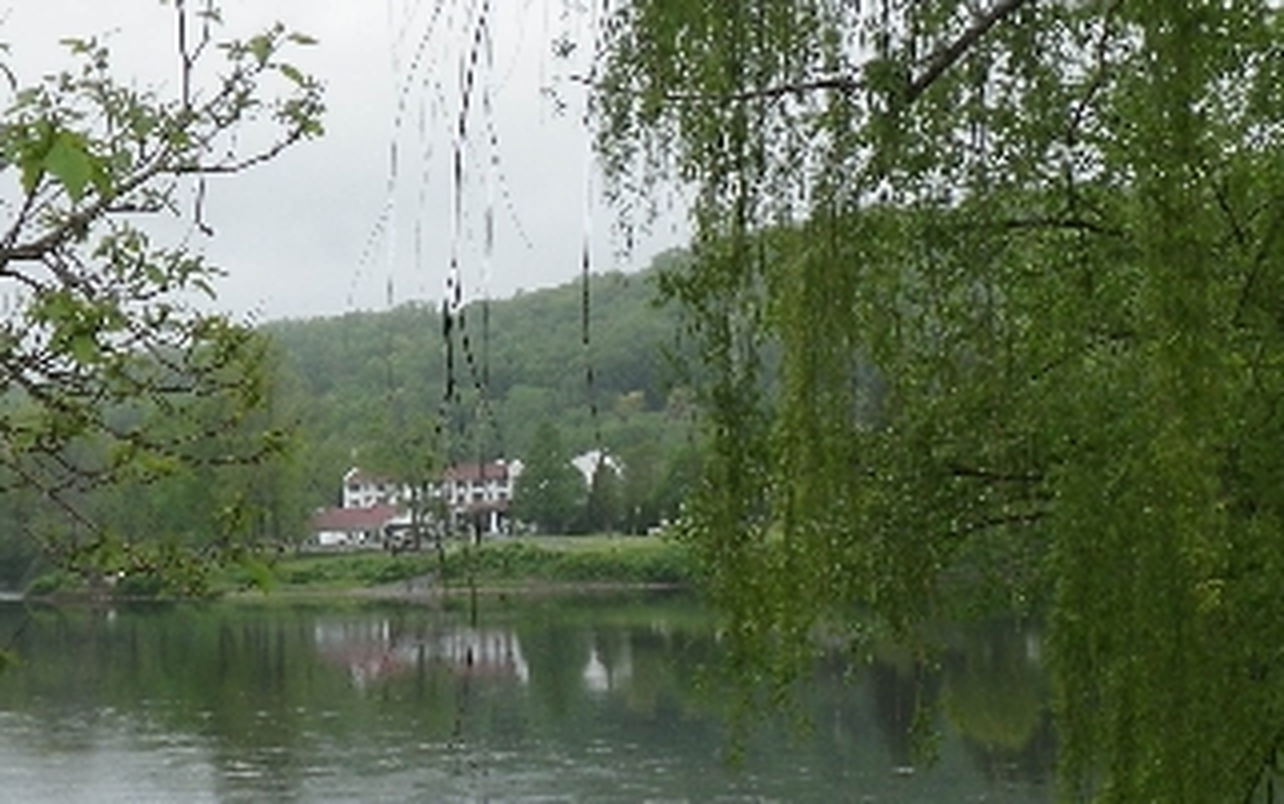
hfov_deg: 27.7
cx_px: 460
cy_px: 452
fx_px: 2591
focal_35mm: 74
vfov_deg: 17.6
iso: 80
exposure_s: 1/250
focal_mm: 5
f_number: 4.2
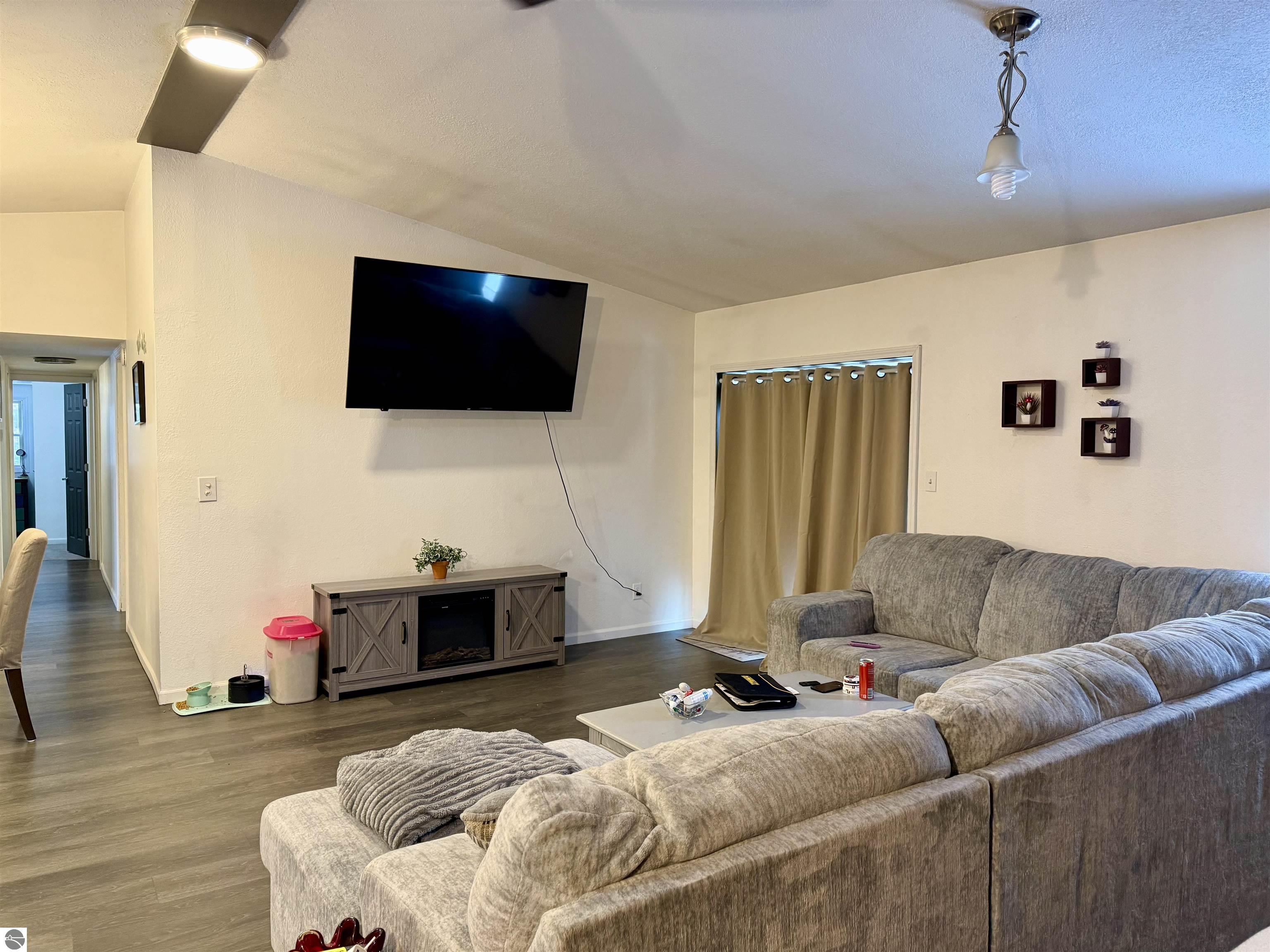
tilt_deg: -1.7
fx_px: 881
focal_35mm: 24
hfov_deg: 71.6
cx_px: 635
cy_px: 476
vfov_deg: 56.8
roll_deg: -0.7
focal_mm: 6.76
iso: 320
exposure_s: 1/60
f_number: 1.78
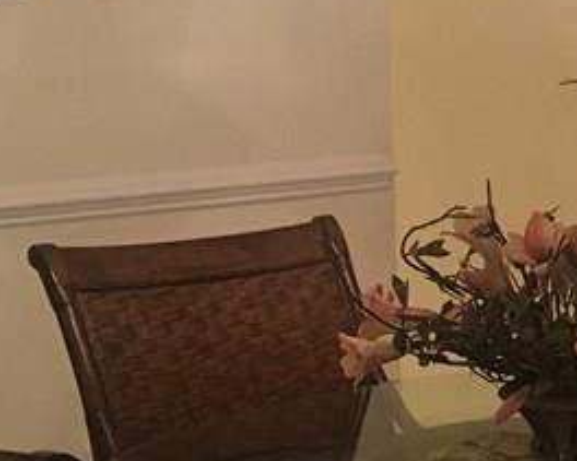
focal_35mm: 110
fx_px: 1878
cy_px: 321
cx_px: 752
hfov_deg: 16.5
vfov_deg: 14.0
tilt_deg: -10.2
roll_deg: -1.1
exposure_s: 1/30
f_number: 2.2
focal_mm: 4.15
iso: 125
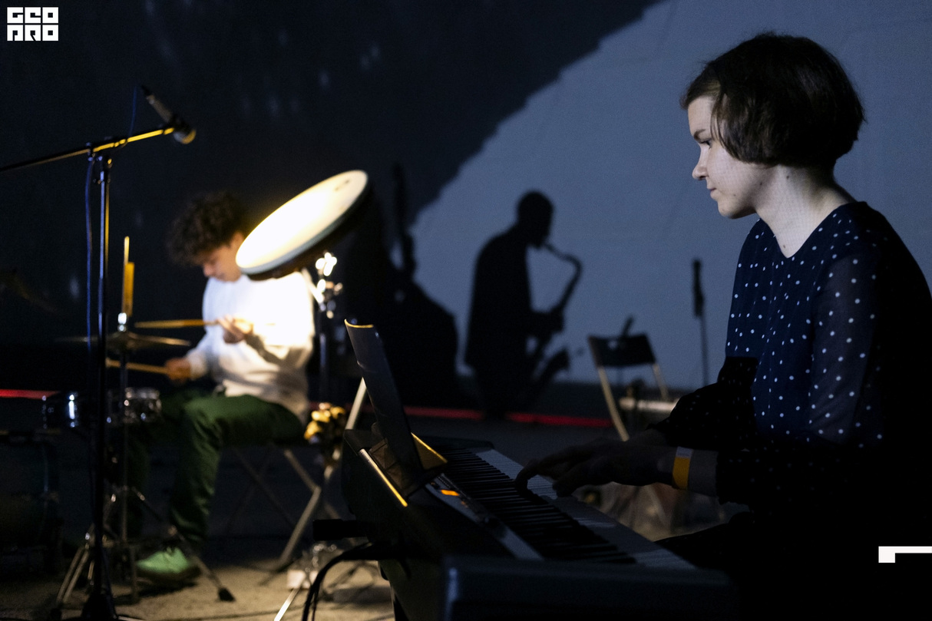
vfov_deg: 25.5
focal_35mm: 53
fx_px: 1372
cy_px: 310
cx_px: 466
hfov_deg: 37.5
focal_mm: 35
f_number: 2
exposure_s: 1/50
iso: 6400
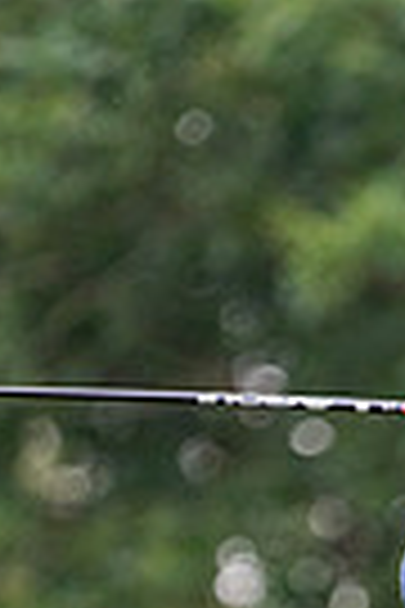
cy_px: 1009
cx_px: 423
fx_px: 25243
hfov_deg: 0.9
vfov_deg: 1.4
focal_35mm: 1496
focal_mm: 300
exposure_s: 1/1250
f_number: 4
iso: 800
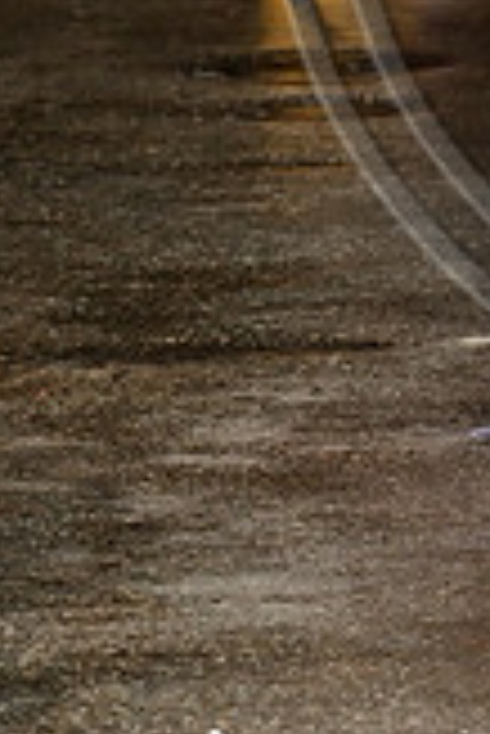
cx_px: 854
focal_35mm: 327
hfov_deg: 4.2
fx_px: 6662
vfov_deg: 6.3
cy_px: -153
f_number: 6.3
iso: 1000
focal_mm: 92
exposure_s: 1/125
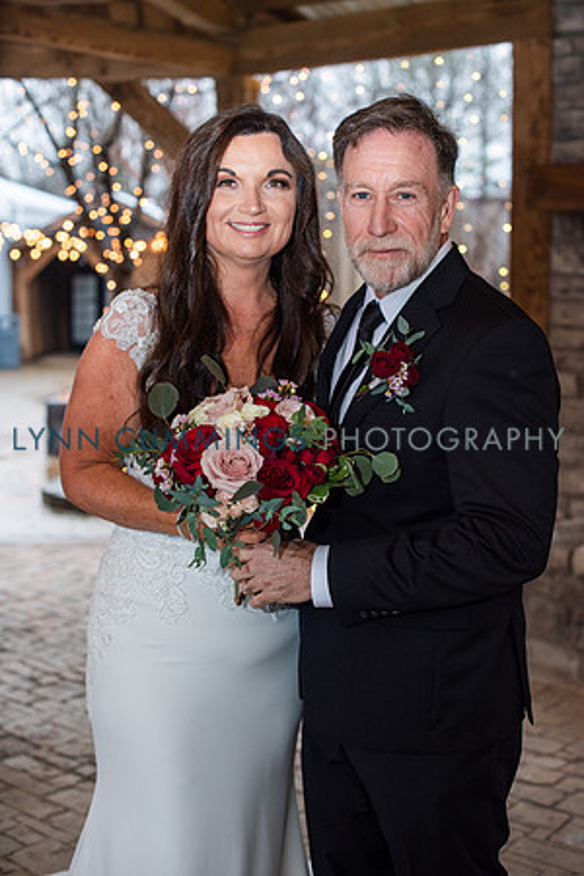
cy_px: 438
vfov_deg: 39.6
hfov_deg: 27.0
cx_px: 292
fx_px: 1217
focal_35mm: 50
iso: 640
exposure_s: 1/200
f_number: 3.5
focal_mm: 50
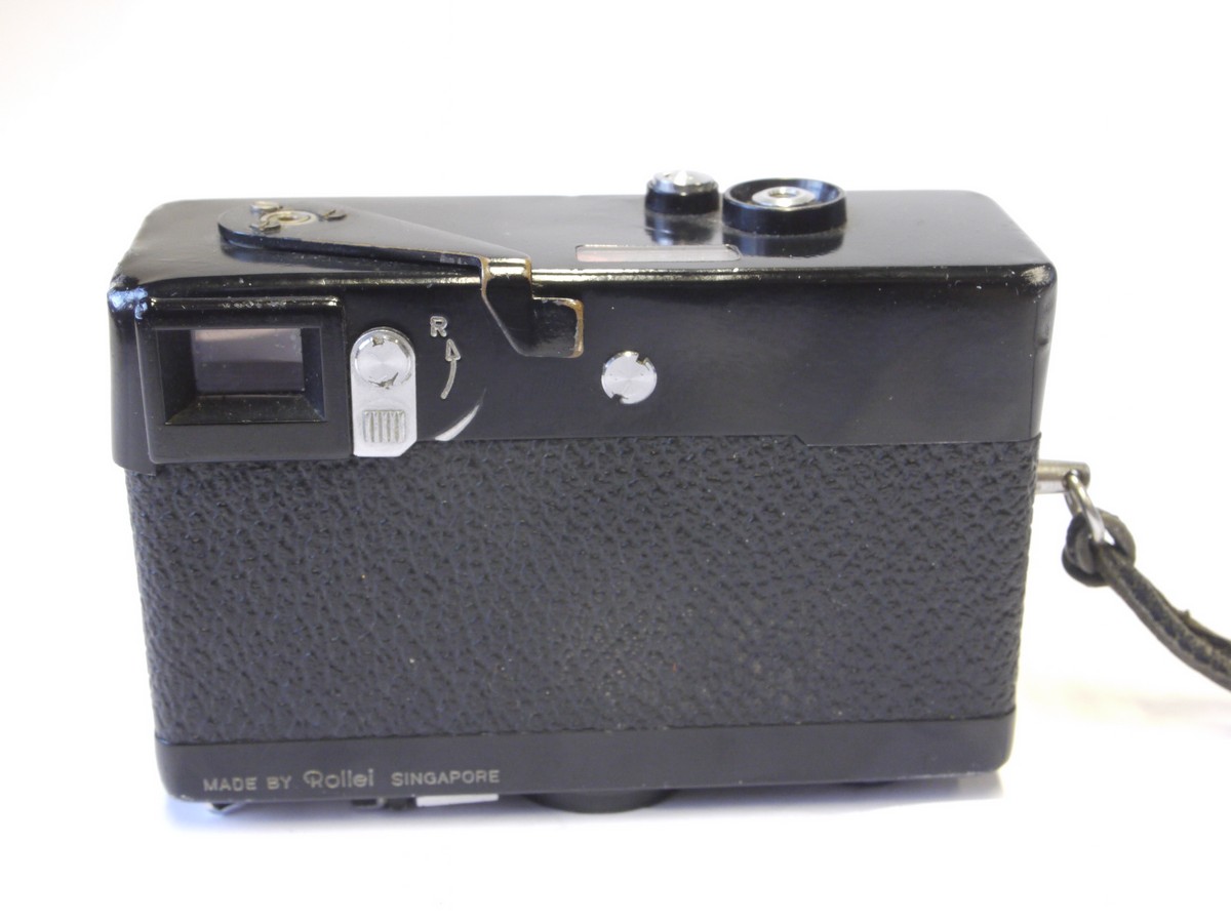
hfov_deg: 36.8
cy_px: 462
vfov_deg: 28.0
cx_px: 616
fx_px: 1849
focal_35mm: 52
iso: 800
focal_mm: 26
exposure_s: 1/8
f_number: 11
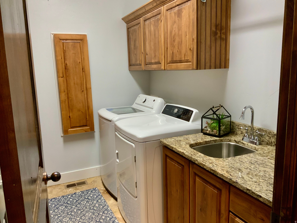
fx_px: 249
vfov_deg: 48.2
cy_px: 112
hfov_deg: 61.7
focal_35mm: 29
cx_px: 148
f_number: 1.8
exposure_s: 1/60
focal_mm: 3
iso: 160
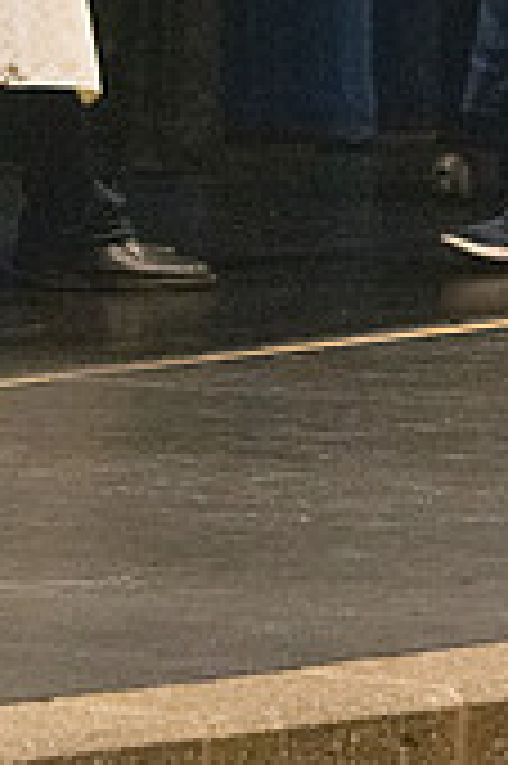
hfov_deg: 3.1
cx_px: 330
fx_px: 9247
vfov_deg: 4.7
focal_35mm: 436
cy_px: -225
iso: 10000
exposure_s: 1/400
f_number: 3.2
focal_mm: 110
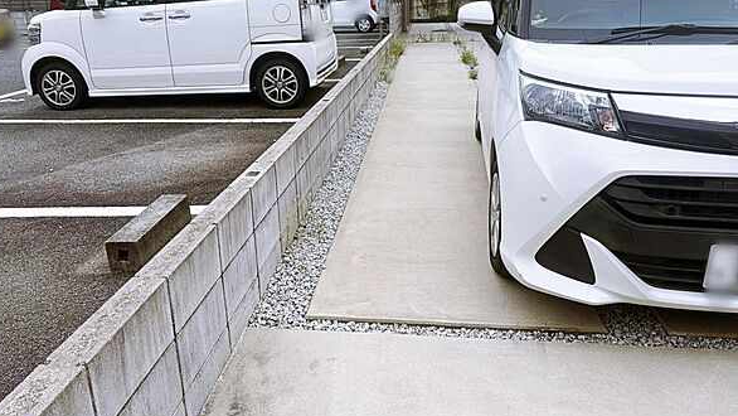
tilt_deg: -15.9
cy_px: 173
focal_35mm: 29
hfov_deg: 66.0
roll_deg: +1.6
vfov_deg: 40.1
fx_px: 568
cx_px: 361
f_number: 1.6
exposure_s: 1/3448
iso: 50
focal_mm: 5.96
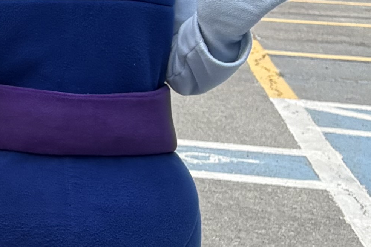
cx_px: -452
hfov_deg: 11.4
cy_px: -124
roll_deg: -2.3
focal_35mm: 157
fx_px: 1618
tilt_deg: -1.8
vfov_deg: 8.5
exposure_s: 1/1217
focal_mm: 5.96
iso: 50
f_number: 1.6
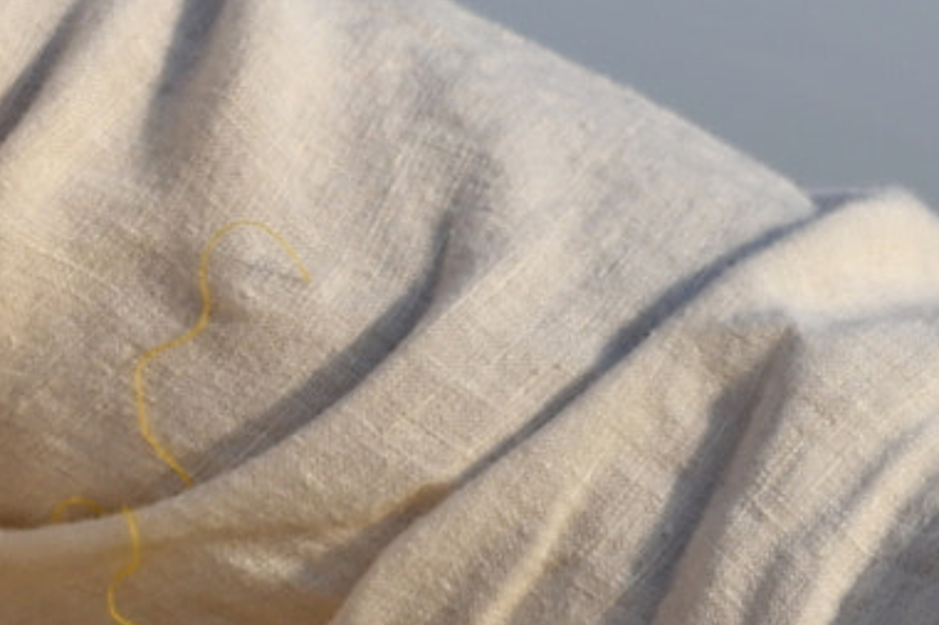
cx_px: -996
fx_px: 9482
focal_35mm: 364
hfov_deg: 5.5
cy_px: -745
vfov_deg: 3.7
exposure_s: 1/320
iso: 100
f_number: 8
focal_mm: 45
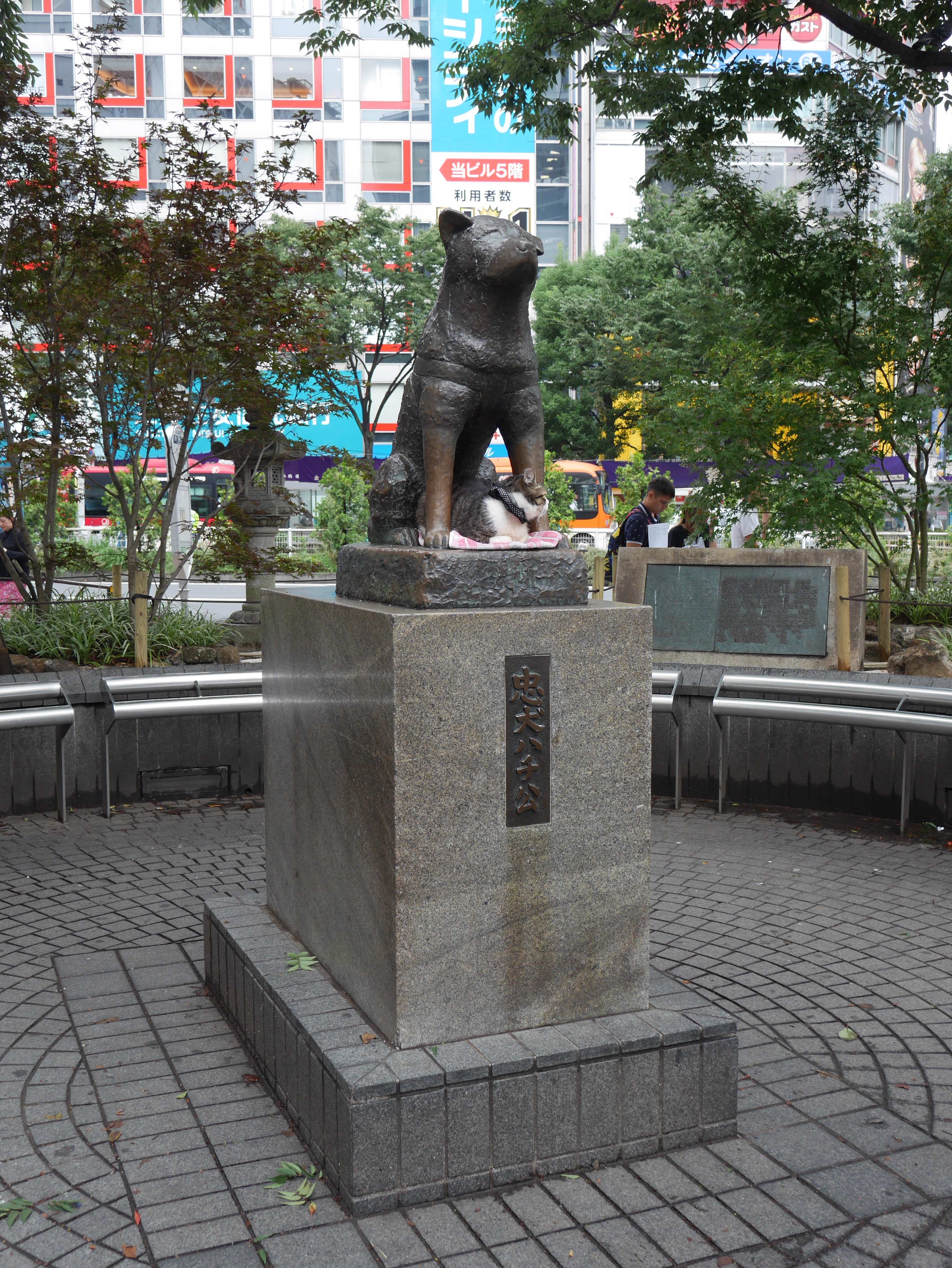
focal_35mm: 38
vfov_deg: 49.0
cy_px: 634
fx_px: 1392
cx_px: 476
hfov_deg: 37.7
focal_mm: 19
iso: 200
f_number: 4.5
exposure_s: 1/125
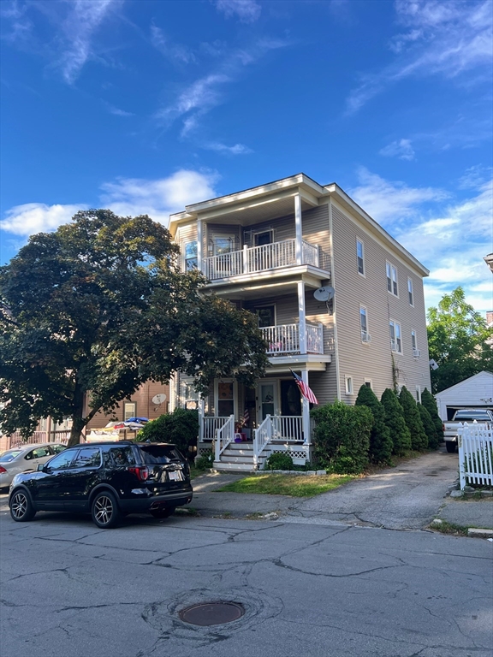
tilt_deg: +10.8
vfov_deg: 67.3
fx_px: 494
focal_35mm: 26
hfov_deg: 53.1
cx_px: 246
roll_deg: -1.0
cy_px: 328
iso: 50
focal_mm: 5.7
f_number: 1.5
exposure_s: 1/439
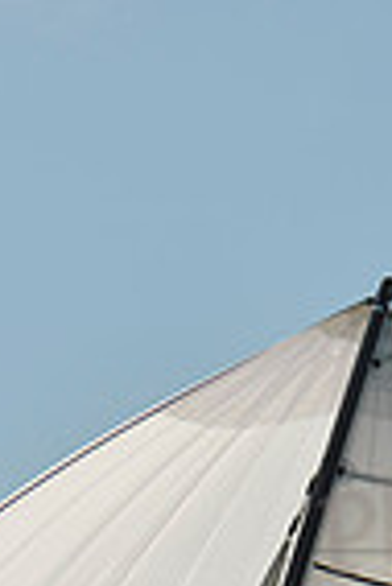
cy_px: 1127
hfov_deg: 4.2
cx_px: 105
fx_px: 5311
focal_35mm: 326
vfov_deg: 6.2
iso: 400
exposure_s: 1/1600
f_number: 11
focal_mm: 80
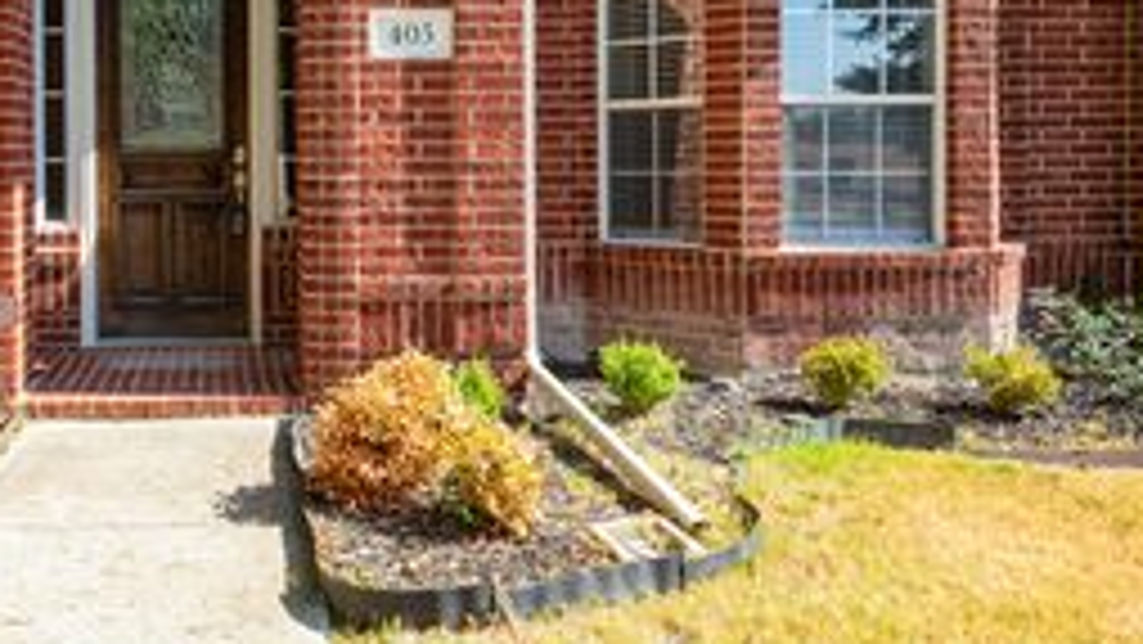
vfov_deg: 34.9
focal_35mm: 33
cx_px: 288
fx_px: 1000
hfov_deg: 56.6
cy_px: 162
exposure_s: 1/125
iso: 100
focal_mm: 16
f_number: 7.1
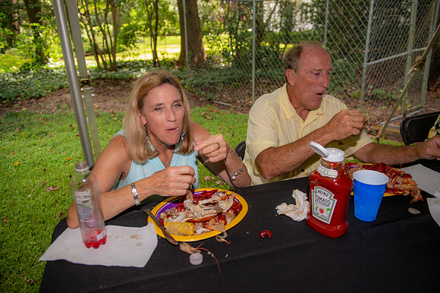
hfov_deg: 65.5
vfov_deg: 46.4
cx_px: 220
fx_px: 342
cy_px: 146
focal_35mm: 28
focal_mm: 28
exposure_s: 1/60
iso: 64
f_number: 3.5
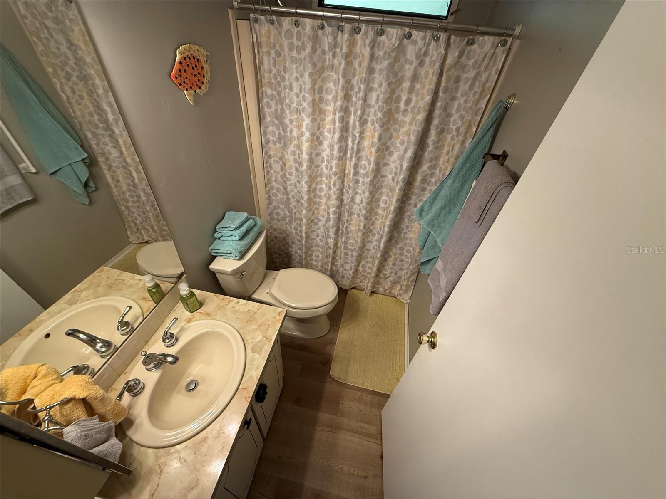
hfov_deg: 102.1
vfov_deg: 85.7
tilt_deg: -40.8
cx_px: 333
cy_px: 250
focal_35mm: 14
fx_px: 269
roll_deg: -7.0
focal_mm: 2.22
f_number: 2.2
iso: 320
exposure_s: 1/120
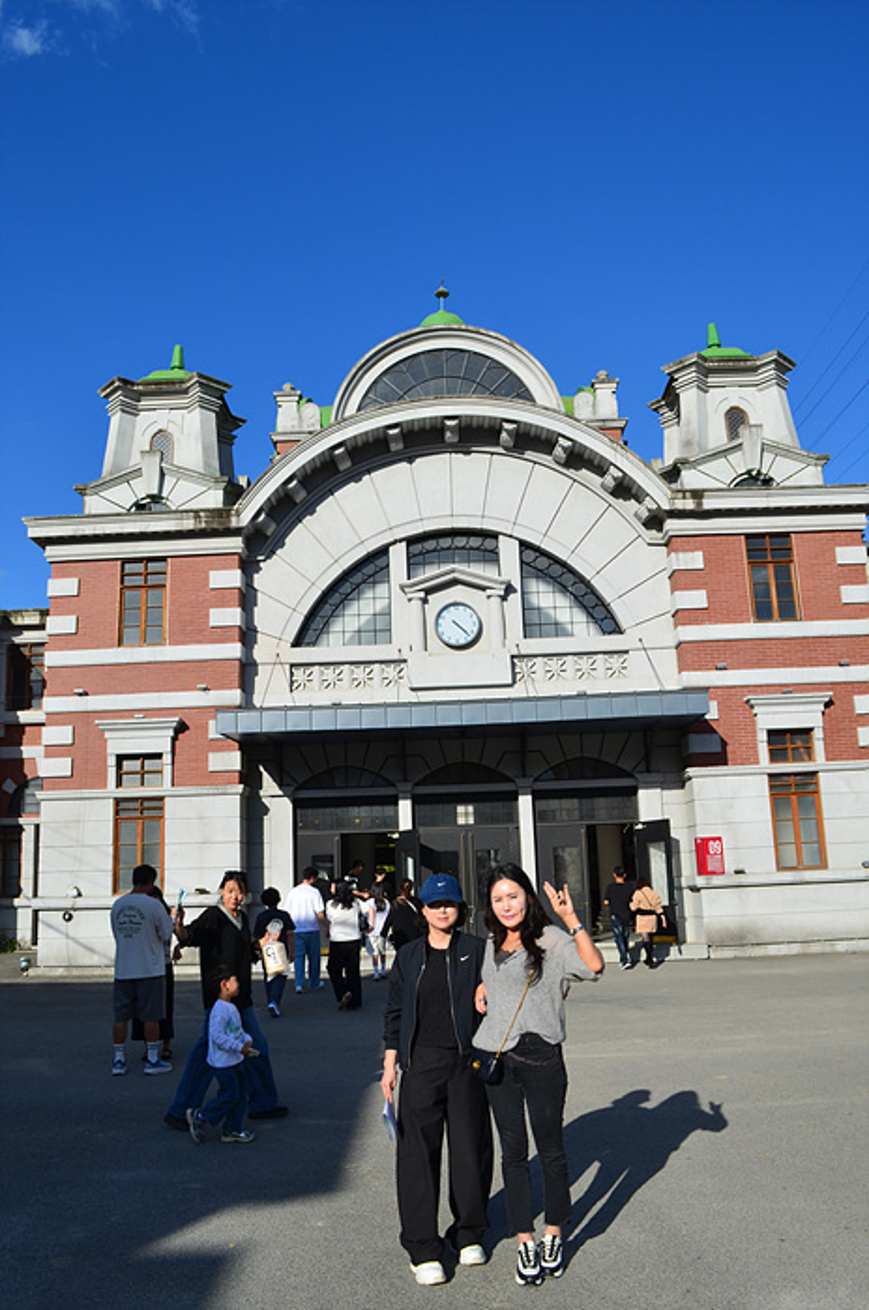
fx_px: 981
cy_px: 655
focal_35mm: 27
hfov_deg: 47.8
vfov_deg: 67.5
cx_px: 434
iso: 200
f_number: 11
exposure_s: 1/400
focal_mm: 18
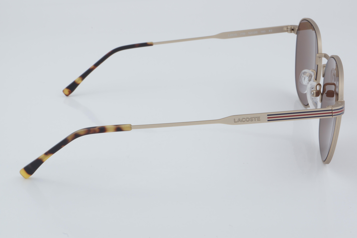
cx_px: 178
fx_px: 669
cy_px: 119
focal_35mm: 68
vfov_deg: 20.2
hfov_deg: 29.9
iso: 100
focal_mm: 45
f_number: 32
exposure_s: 1/4
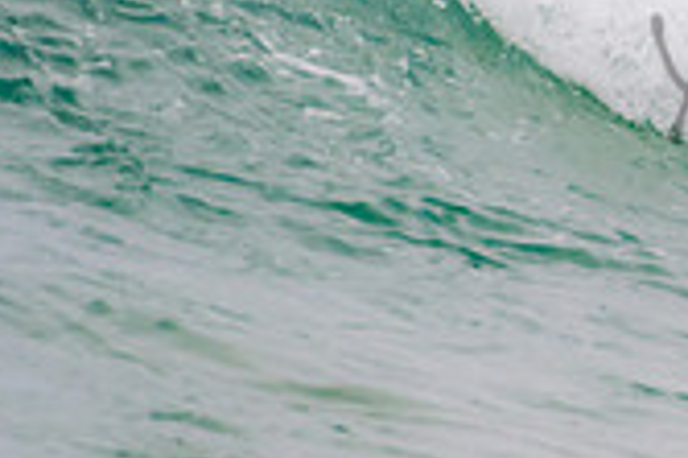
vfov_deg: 0.6
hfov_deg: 1.0
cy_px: -56
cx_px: 1345
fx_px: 40704
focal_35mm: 2132
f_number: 5.6
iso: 500
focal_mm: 500
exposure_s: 1/800
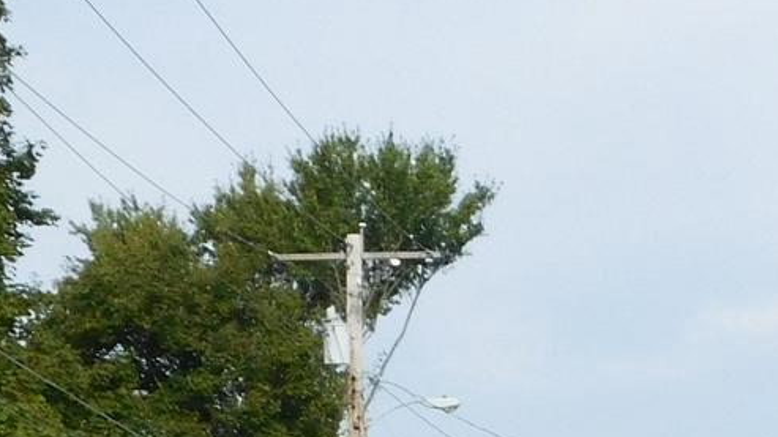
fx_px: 3362
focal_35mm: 163
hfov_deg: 12.9
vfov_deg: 7.3
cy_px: 672
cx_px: 925
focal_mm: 6.3
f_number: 3.5
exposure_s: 1/1000
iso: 125
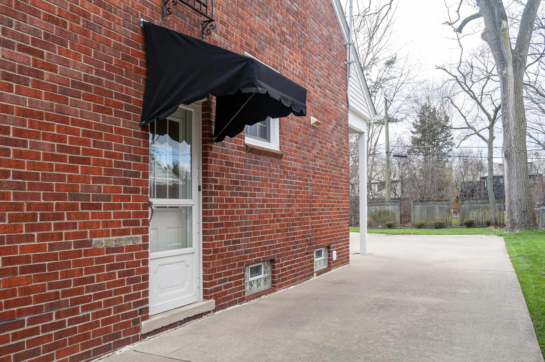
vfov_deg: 43.5
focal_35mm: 30
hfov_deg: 62.0
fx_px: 454
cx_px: 272
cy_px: 181
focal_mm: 20
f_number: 8
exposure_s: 1/125
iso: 200
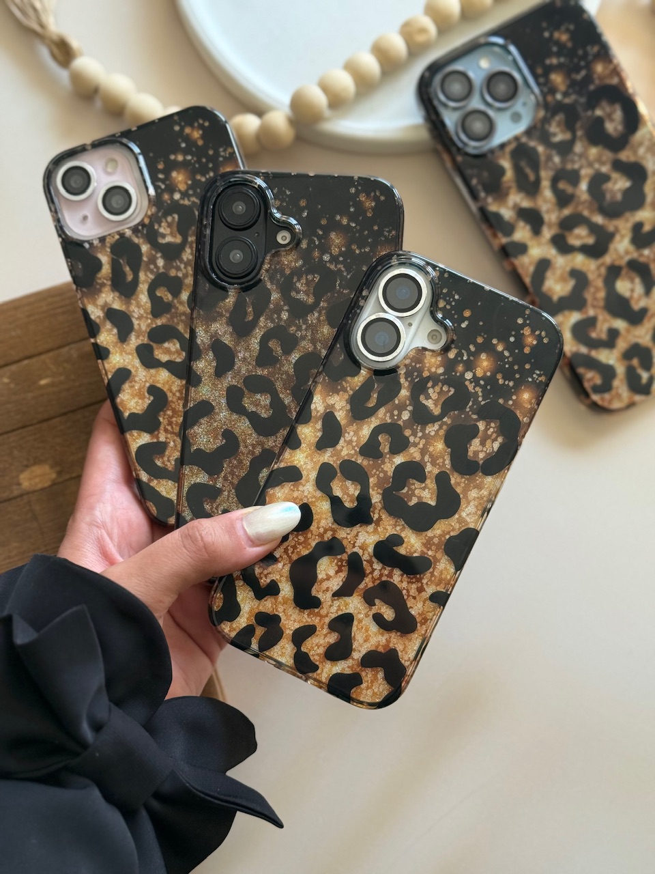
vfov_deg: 39.7
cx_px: 328
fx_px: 1211
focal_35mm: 48
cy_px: 437
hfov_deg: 30.3
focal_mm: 6.76
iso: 100
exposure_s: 1/234
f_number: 1.78
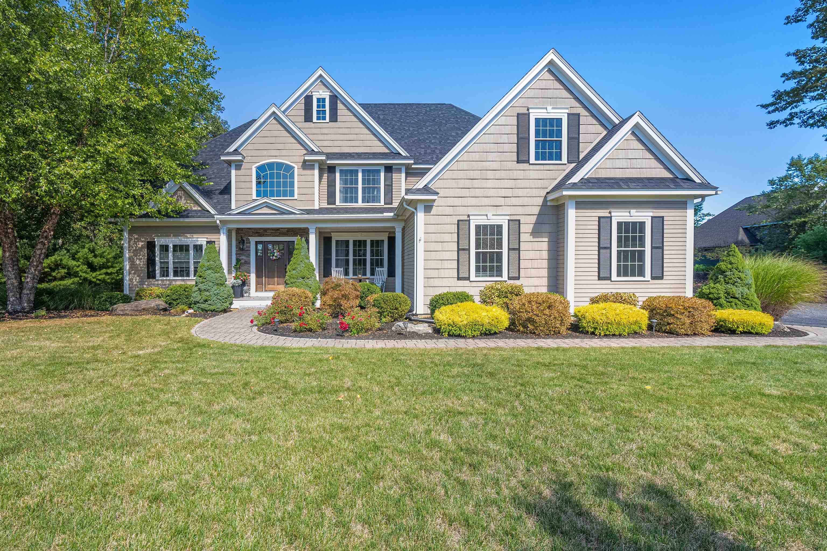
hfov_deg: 96.7
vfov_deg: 73.7
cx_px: 414
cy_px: 276
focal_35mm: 16
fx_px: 368
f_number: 8
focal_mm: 16
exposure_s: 1/4000
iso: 320
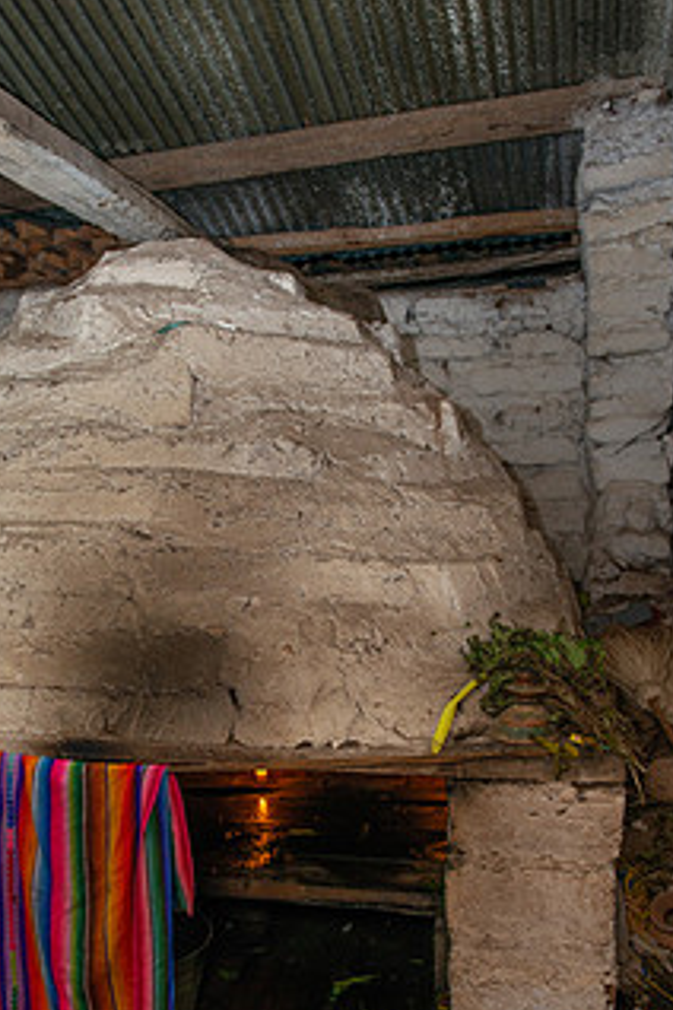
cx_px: 248
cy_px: 607
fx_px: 953
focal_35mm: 34
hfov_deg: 38.6
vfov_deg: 55.4
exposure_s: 1/80
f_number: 2.8
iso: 500
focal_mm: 24
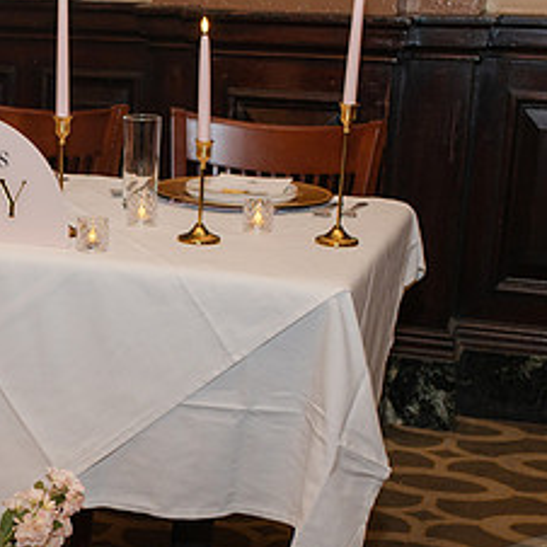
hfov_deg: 19.2
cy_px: 419
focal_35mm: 87
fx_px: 1555
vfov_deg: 19.8
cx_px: -50
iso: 1000
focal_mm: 35
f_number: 5
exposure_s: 1/200
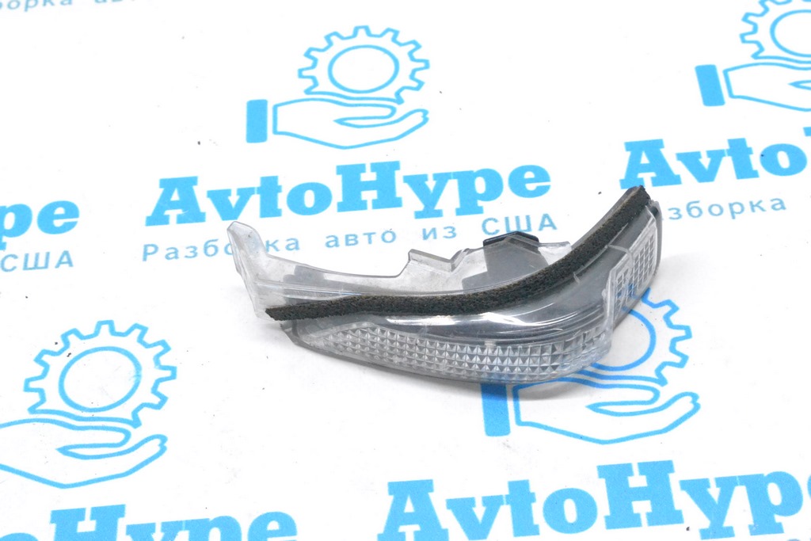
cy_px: 270
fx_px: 1690
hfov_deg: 27.0
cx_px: 406
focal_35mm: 75
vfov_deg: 18.2
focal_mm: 50
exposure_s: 1/100
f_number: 13
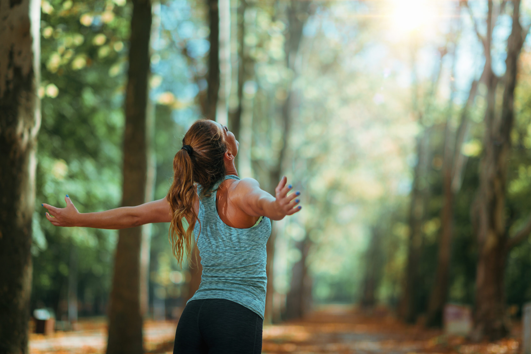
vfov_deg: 16.1
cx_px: 266
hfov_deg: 23.9
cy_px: 177
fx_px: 1254
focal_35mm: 85
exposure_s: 1/500
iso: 100
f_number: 1.6
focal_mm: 85
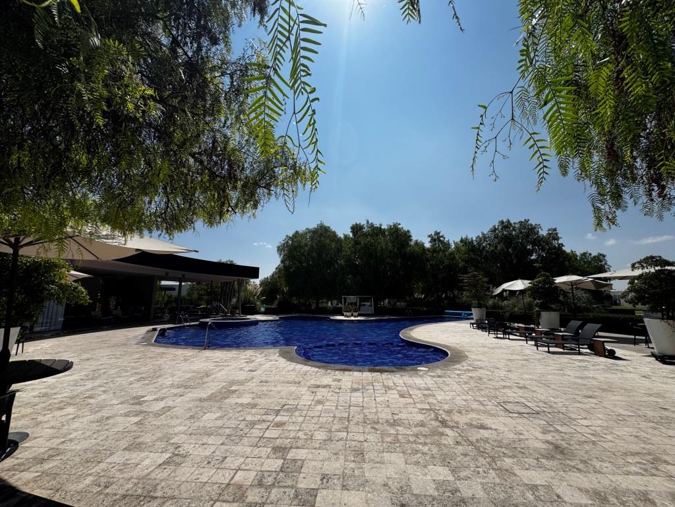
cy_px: 254
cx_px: 338
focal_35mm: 14
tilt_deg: +10.0
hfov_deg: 102.1
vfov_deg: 85.7
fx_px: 273
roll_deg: +0.8
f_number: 2.2
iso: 40
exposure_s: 1/4132
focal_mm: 2.22
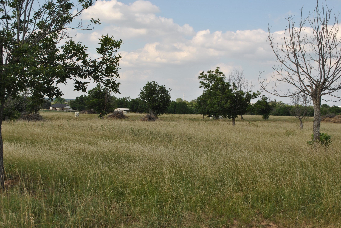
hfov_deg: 41.1
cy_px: 114
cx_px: 170
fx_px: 455
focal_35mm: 48
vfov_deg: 28.1
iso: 100
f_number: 8
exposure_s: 1/250
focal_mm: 32
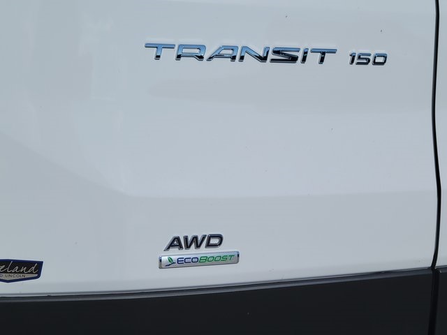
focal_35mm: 28
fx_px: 362
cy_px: 168
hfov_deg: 63.4
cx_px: 224
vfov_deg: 49.7
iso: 25
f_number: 2
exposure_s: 1/1663
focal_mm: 5.9
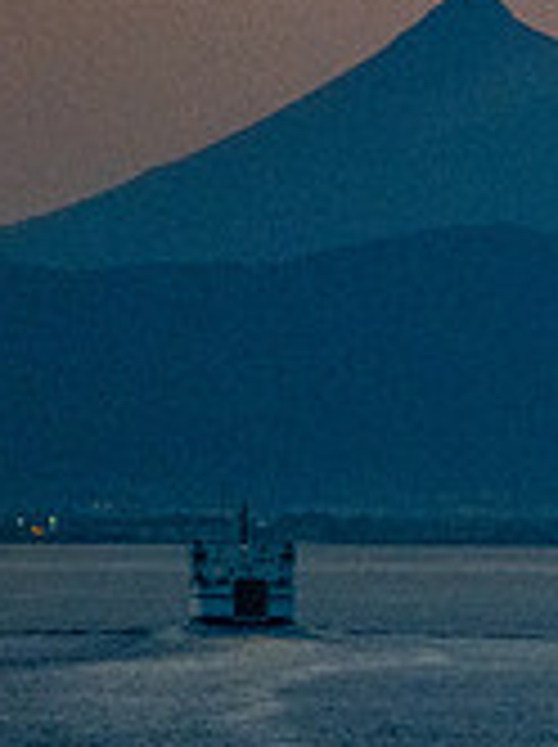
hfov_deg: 1.5
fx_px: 20967
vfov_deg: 2.0
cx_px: 1179
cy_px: 493
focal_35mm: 973
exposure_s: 1/800
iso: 14400
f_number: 5.6
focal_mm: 280
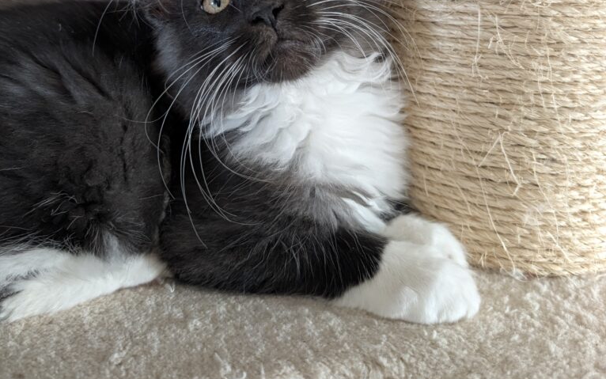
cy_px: 44
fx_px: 562
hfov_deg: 56.7
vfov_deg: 35.3
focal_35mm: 34
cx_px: 303
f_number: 1.68
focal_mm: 6.9
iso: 1128
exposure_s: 1/154
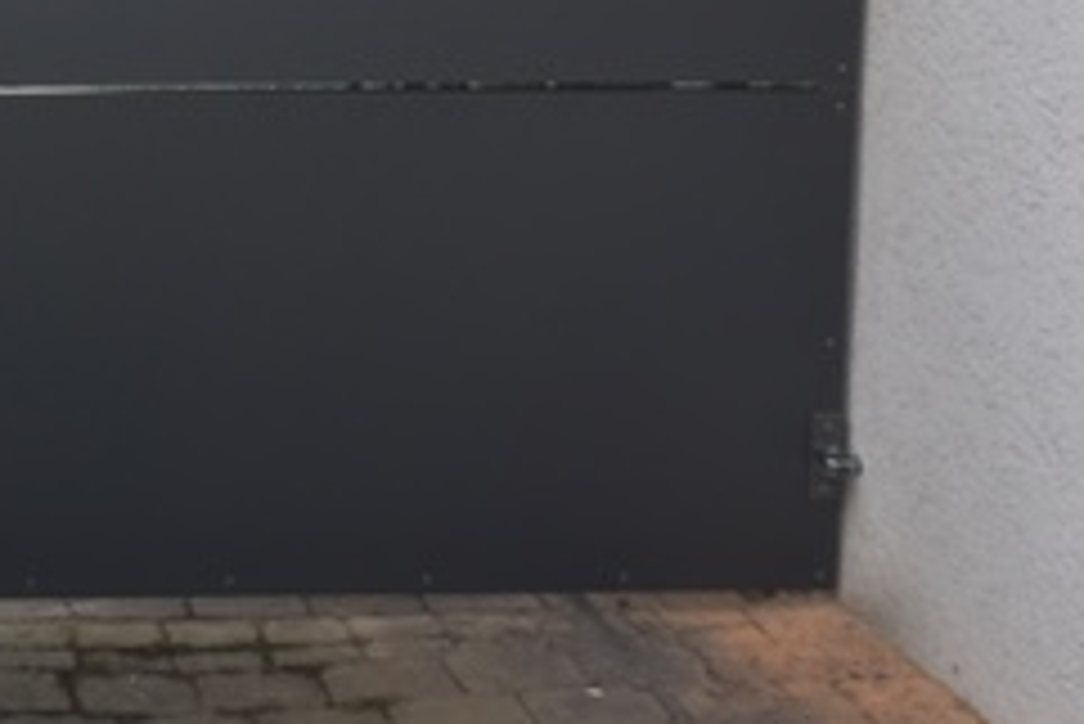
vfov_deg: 16.5
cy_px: -94
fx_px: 2410
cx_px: -126
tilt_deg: -7.2
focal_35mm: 80
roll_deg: -2.3
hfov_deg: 23.7
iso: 32
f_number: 2.2
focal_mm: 4.15
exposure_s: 1/282
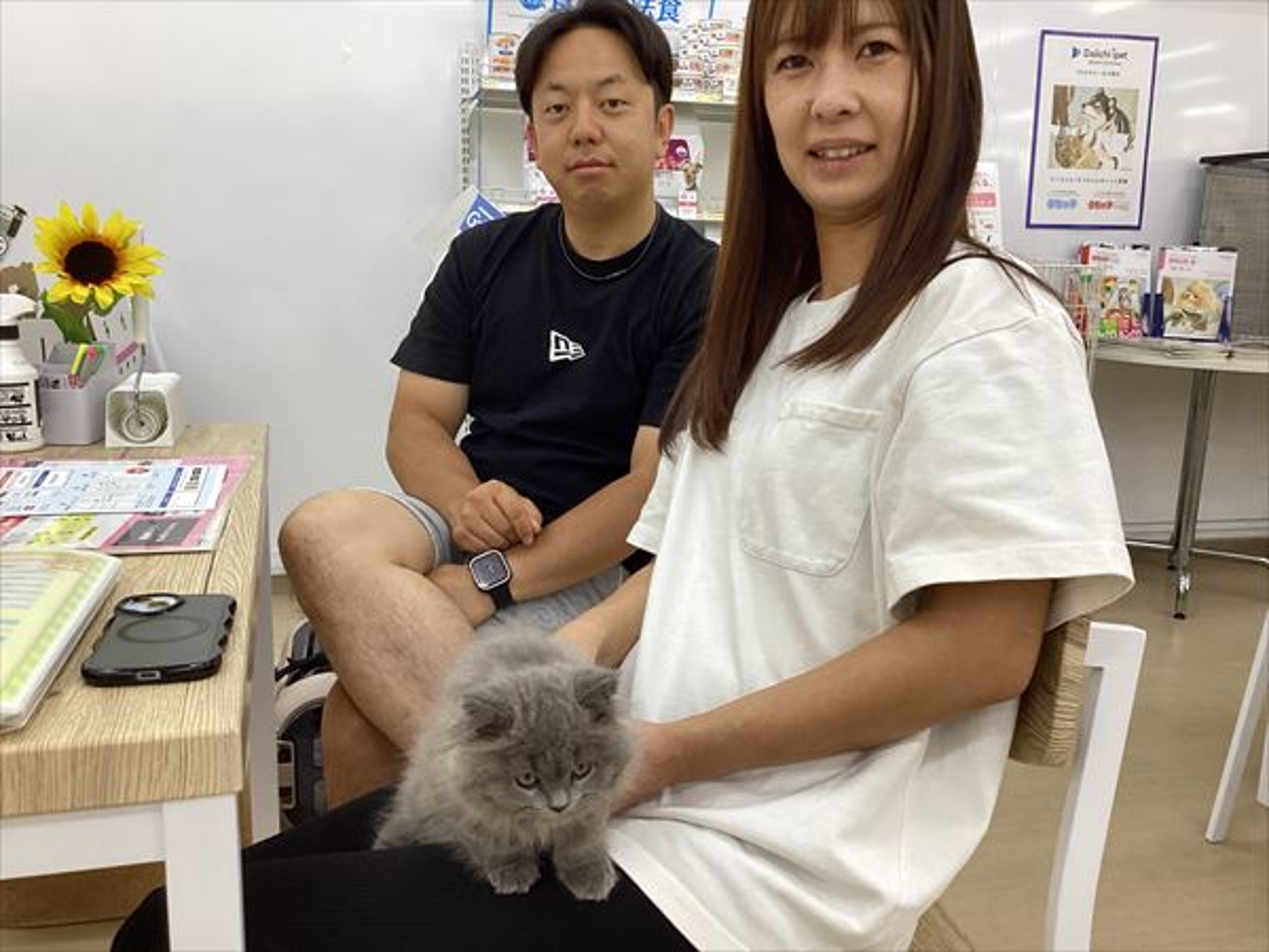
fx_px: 1136
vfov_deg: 45.4
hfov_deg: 58.4
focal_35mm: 31
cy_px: 476
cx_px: 634
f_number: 2.4
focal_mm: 3.3
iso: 100
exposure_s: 1/60
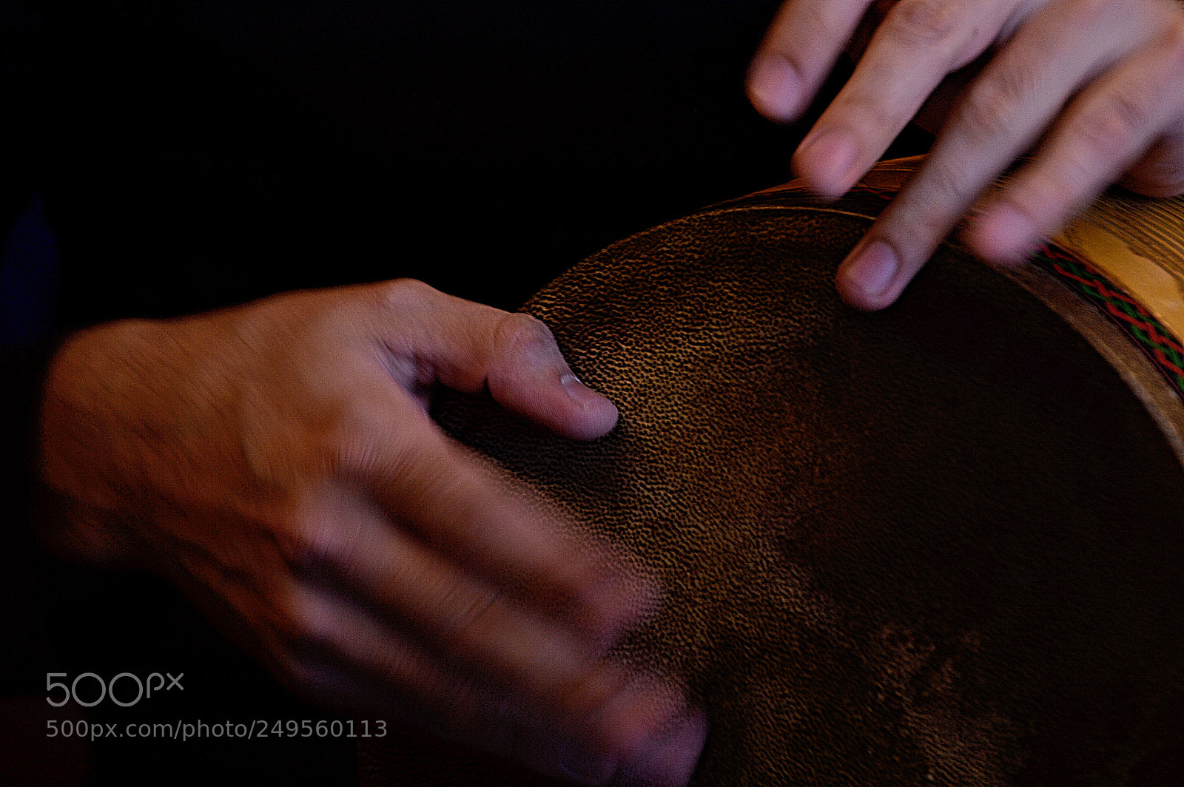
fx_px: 5915
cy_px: 394
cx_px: 592
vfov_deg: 7.6
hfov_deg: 11.4
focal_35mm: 180
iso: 100
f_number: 5
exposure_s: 1/50
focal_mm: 120
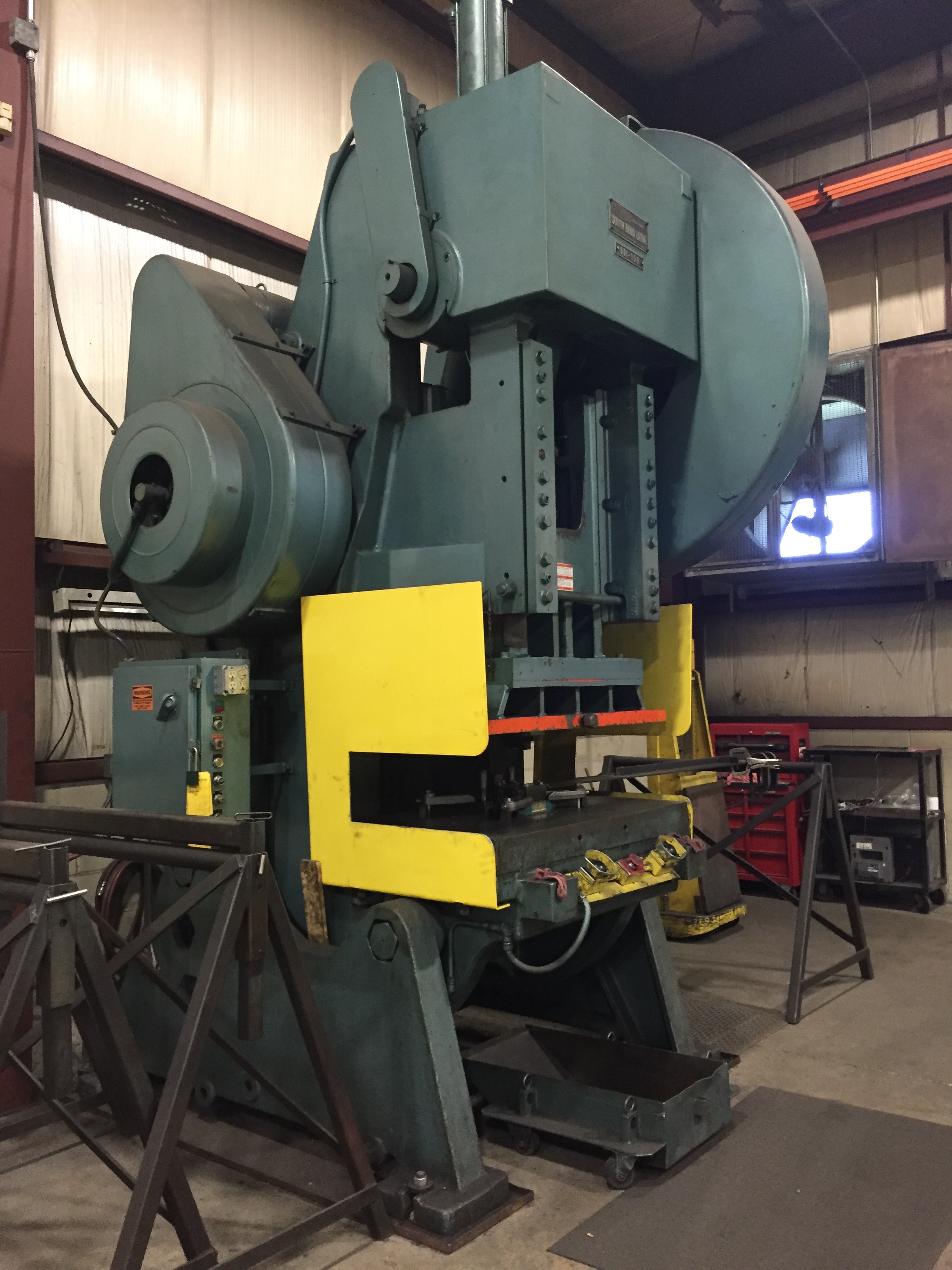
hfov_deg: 48.2
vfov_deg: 61.7
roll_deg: +0.6
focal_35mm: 29
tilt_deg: +4.8
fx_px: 1063
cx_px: 476
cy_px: 635
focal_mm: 4.15
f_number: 2.2
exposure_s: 1/17
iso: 250
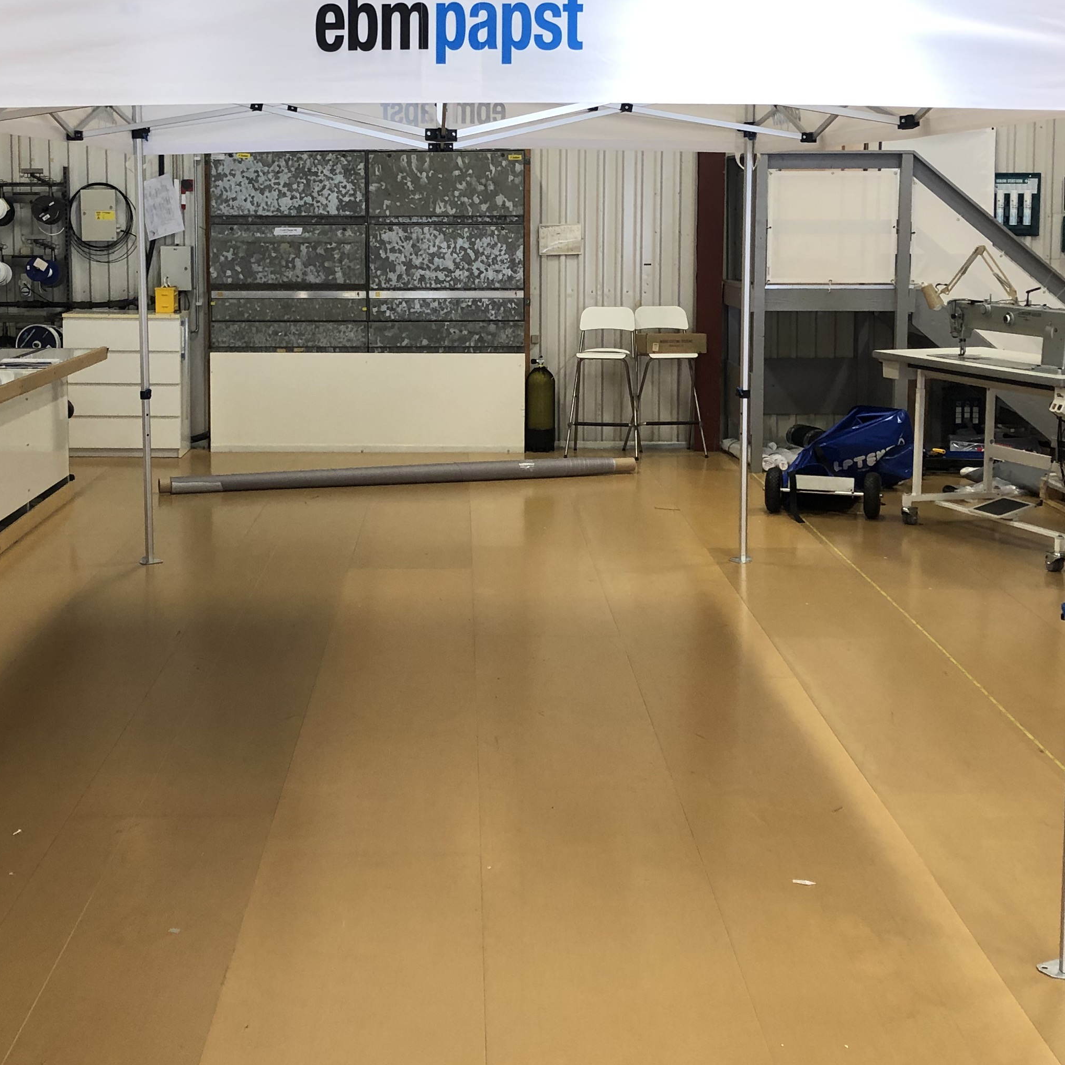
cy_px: 388
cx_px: 429
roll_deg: +0.1
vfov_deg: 34.5
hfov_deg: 34.6
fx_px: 1706
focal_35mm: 49
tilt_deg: -4.3
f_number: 1.8
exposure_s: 1/33
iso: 32
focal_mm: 3.99
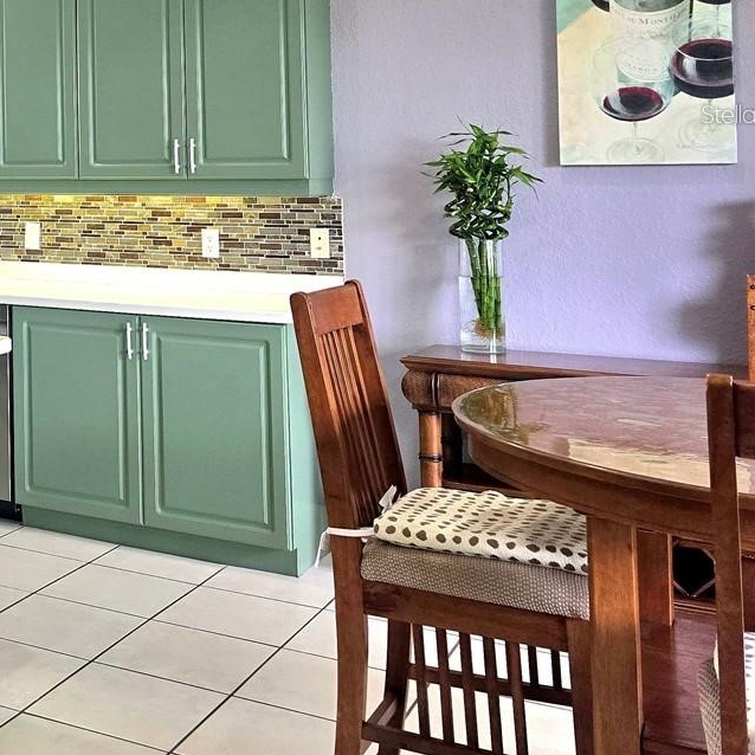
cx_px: -134
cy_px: 114
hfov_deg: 29.2
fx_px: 1258
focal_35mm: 51
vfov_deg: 32.2
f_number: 1.7
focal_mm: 6.3
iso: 125
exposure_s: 1/120
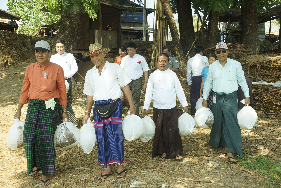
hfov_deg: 46.4
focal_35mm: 42
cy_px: 94
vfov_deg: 31.9
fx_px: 328
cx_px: 140
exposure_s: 1/160
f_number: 6.3
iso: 100
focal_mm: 28
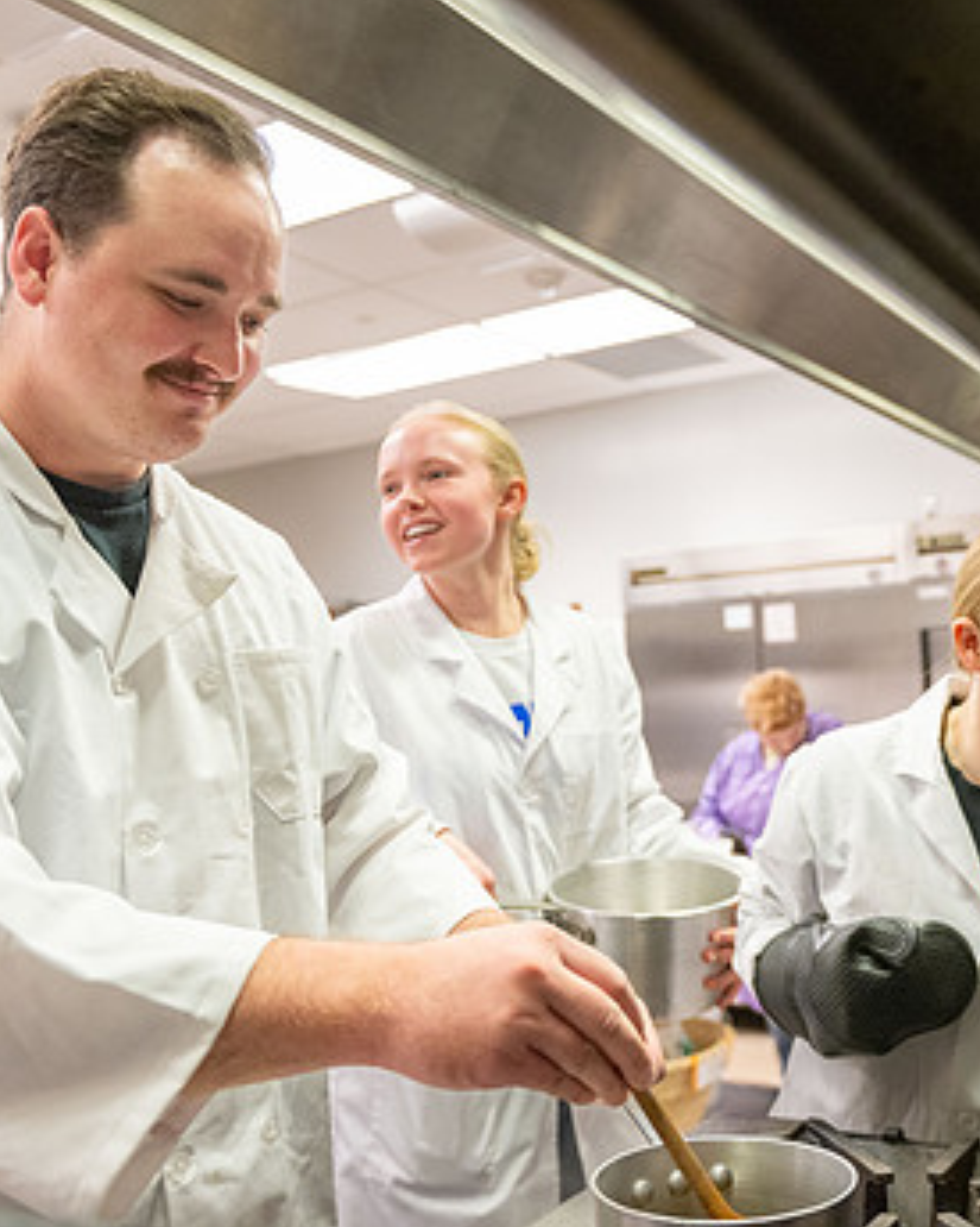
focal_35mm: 38
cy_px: 633
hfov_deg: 38.5
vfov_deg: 47.9
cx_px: 688
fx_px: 1378
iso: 2500
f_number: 2.8
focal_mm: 24
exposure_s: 1/250
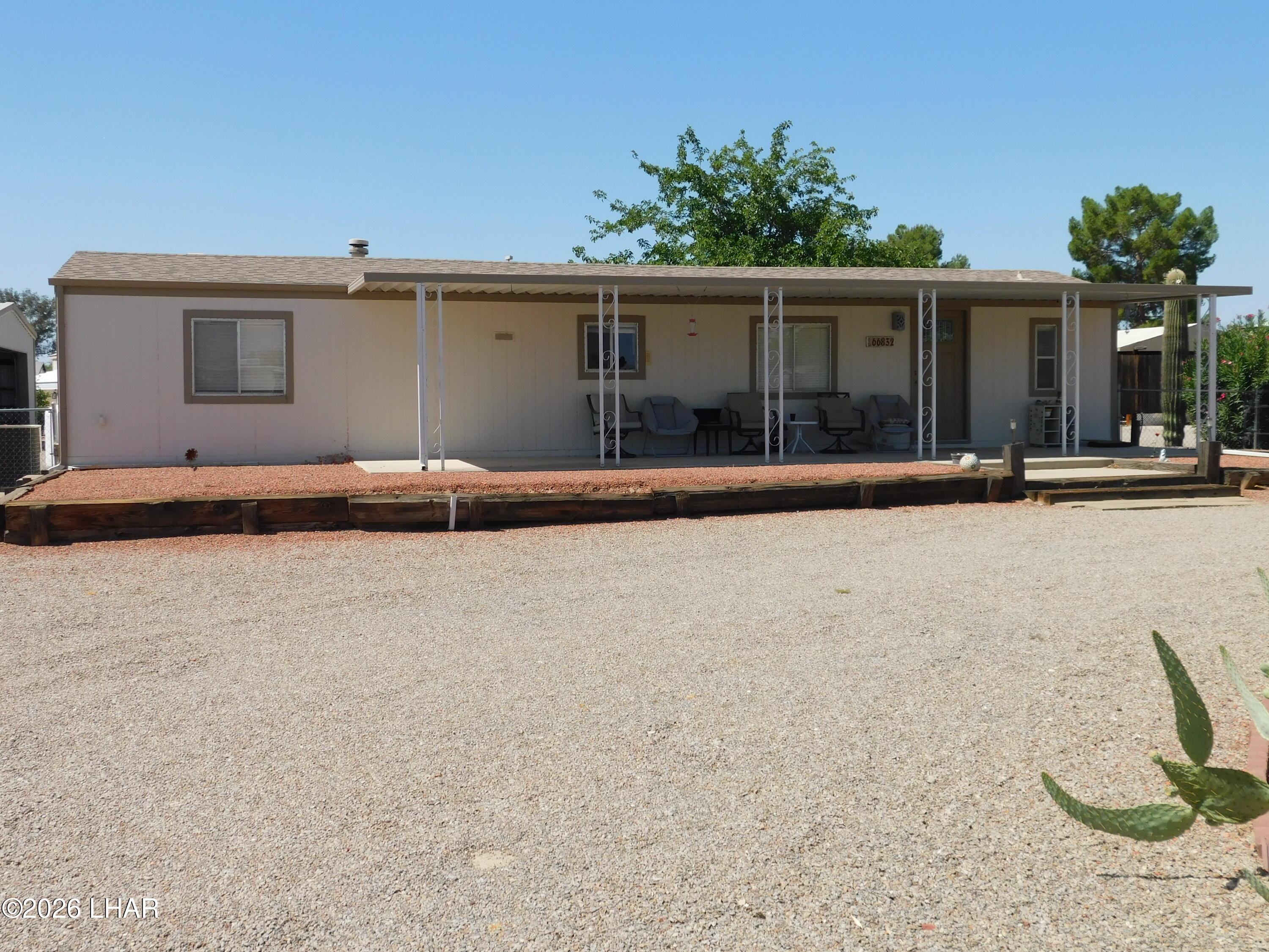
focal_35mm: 36
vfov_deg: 39.7
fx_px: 1320
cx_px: 634
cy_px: 476
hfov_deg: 51.4
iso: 125
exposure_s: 1/400
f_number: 7
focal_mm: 6.3
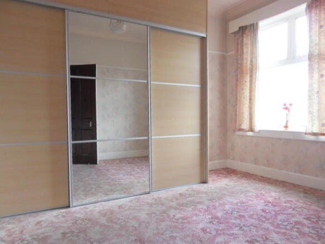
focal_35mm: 24
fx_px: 225
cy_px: 122
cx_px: 162
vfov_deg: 56.8
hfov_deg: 71.6
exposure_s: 1/30
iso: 120
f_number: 3.3
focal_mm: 4.2
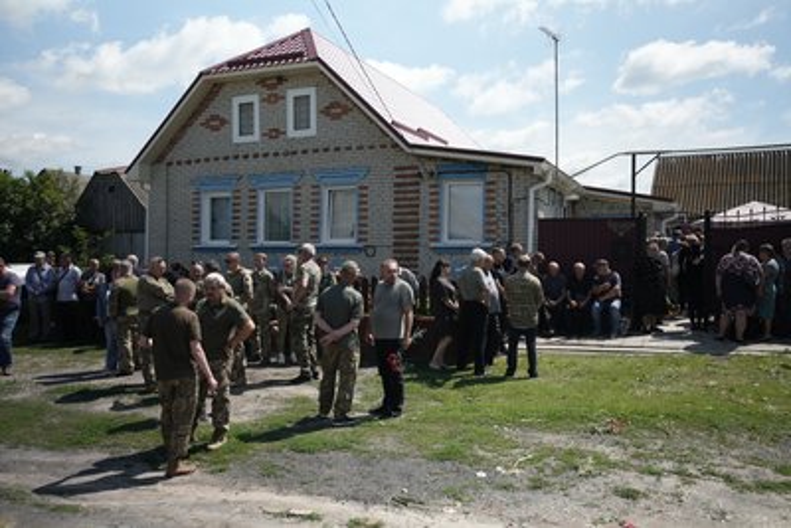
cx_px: 396
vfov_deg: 42.4
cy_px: 264
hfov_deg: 60.3
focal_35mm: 31
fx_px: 681
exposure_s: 1/60
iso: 160
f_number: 2.8
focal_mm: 31
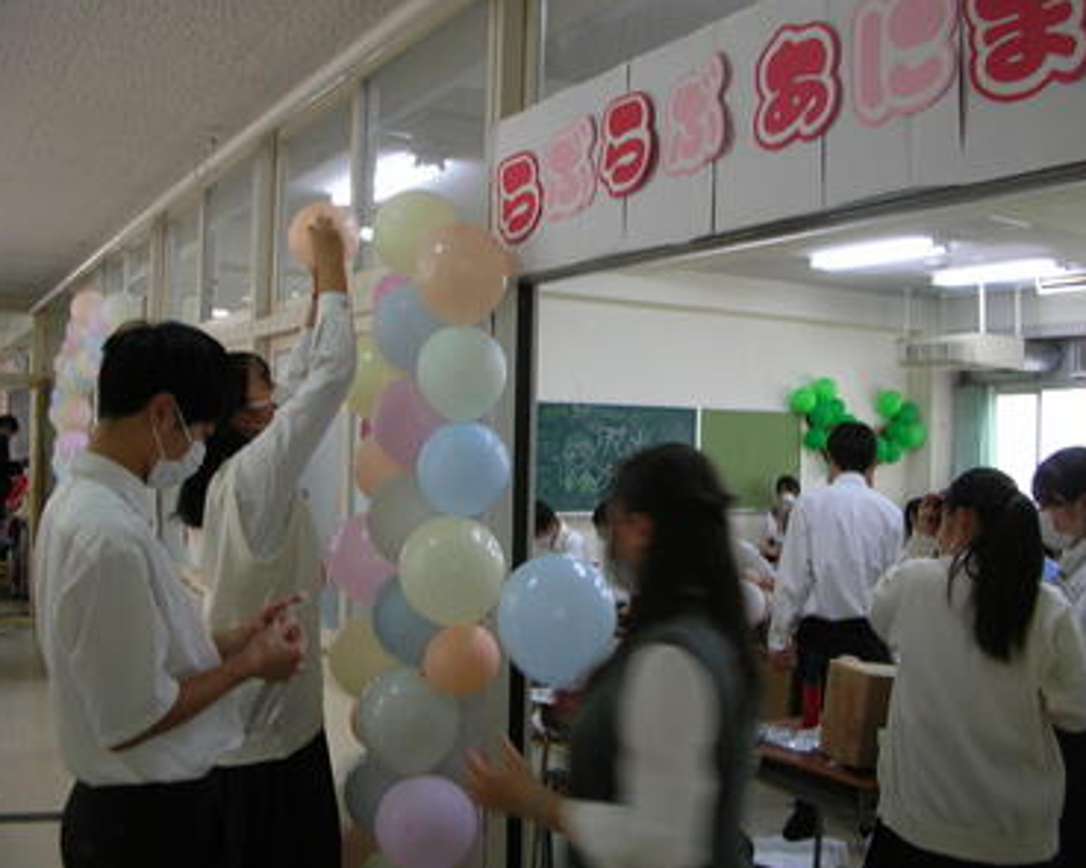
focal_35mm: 37
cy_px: 435
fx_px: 1189
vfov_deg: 40.1
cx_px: 571
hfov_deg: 49.1
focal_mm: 5.8
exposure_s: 1/20.3
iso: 50
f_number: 2.8
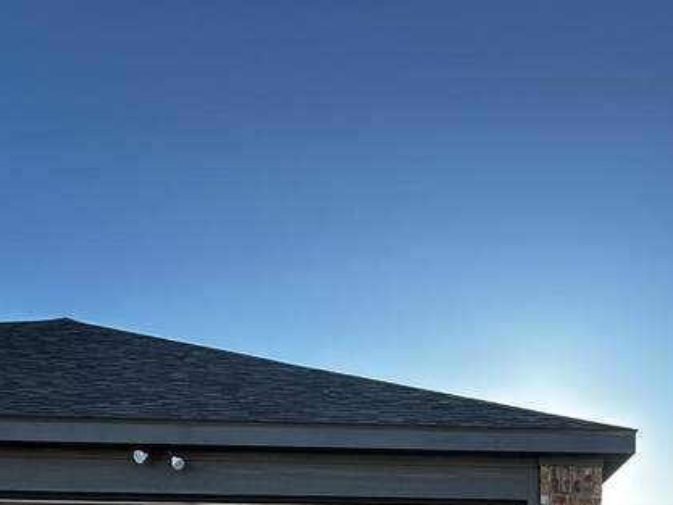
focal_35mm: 43
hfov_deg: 42.7
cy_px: 723
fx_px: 836
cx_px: 487
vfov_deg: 26.2
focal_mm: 2.22
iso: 40
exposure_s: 1/461
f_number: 2.2
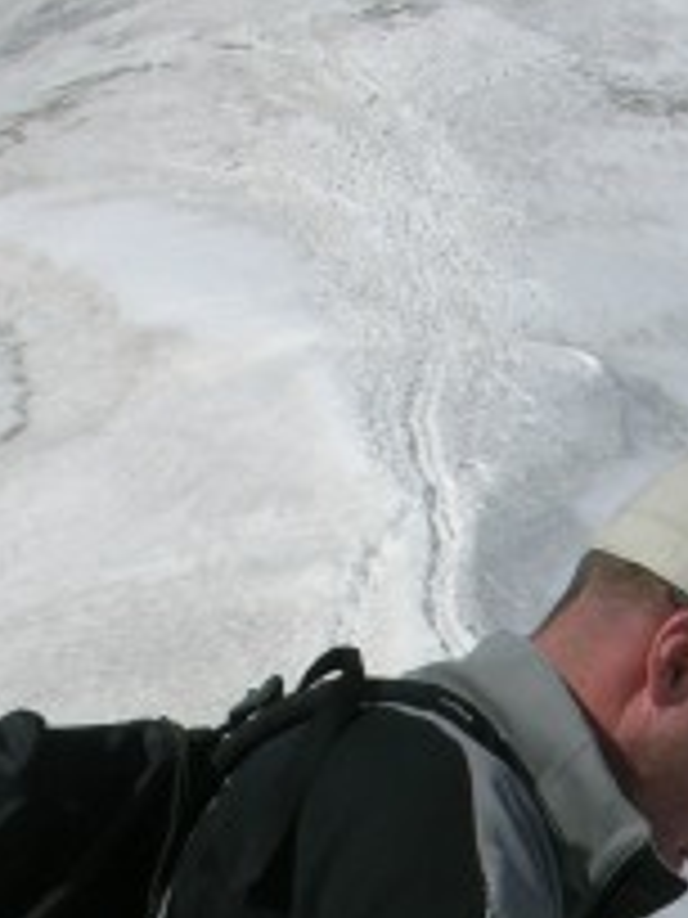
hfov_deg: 8.5
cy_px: 1192
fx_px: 4585
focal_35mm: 173
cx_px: 675
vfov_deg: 11.1
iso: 50
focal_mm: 11.6
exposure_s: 1/365
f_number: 7.5
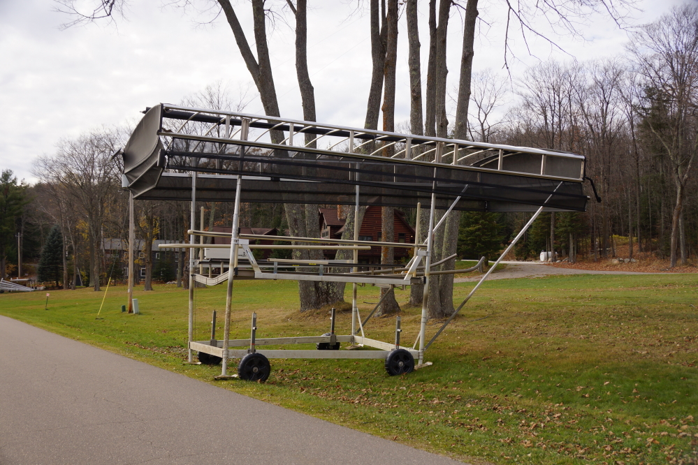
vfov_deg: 36.9
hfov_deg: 53.1
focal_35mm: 36
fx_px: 698
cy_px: 232
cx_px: 349
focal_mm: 24
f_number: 5.6
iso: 100
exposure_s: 1/80
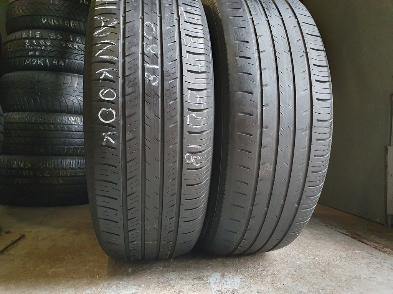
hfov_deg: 67.3
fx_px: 295
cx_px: 196
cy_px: 147
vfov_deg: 53.1
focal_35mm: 26
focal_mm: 4.32
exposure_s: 1/50
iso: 640
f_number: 2.4
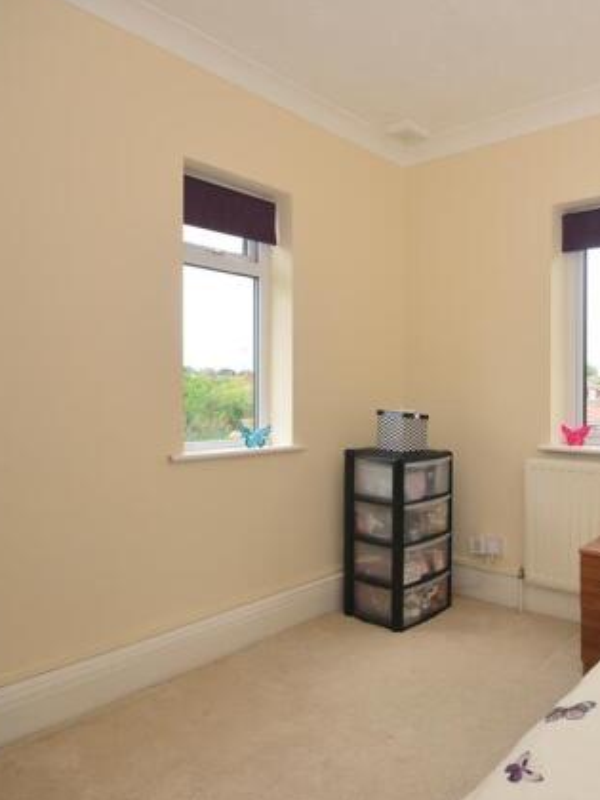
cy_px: 398
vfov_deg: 69.9
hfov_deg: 50.8
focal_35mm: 25
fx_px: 572
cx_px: 507
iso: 200
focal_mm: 11
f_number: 8
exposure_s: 1/80
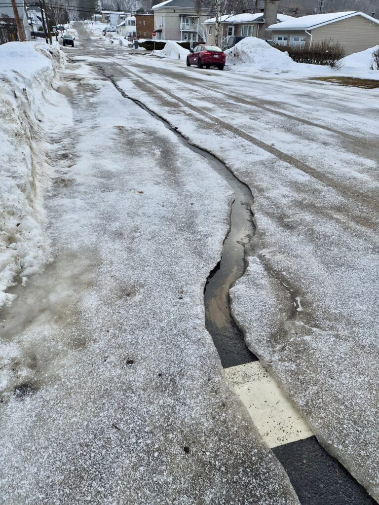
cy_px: 252
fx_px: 336
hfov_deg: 58.9
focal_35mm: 23
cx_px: 190
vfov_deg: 73.9
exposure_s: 1/3224
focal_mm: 5.4
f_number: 1.8
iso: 80
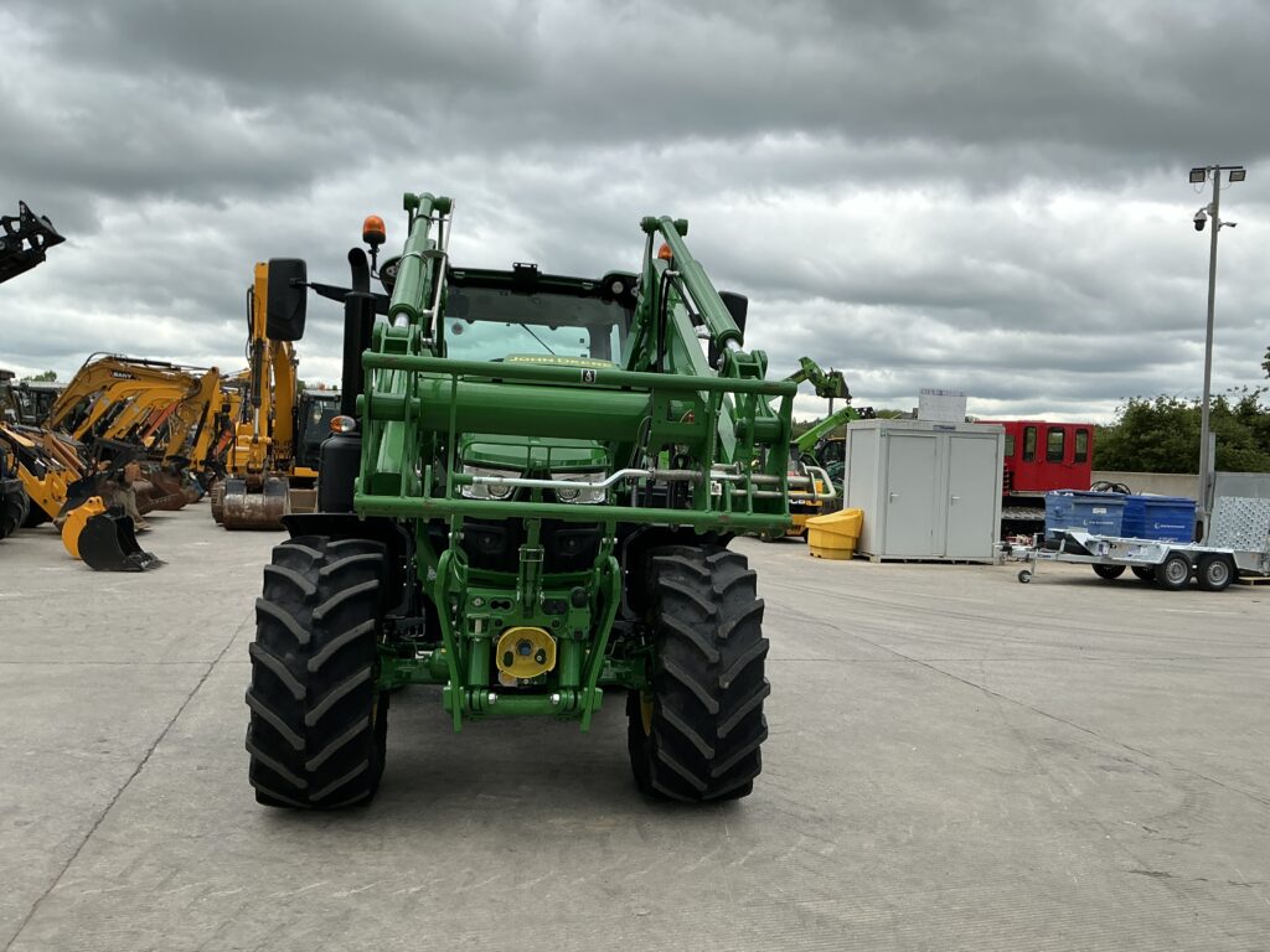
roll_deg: -2.8
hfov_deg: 63.4
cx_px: 635
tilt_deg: -1.0
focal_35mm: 28
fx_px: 1027
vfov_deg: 49.7
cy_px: 476
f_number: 1.8
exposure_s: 1/1015
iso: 25
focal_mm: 3
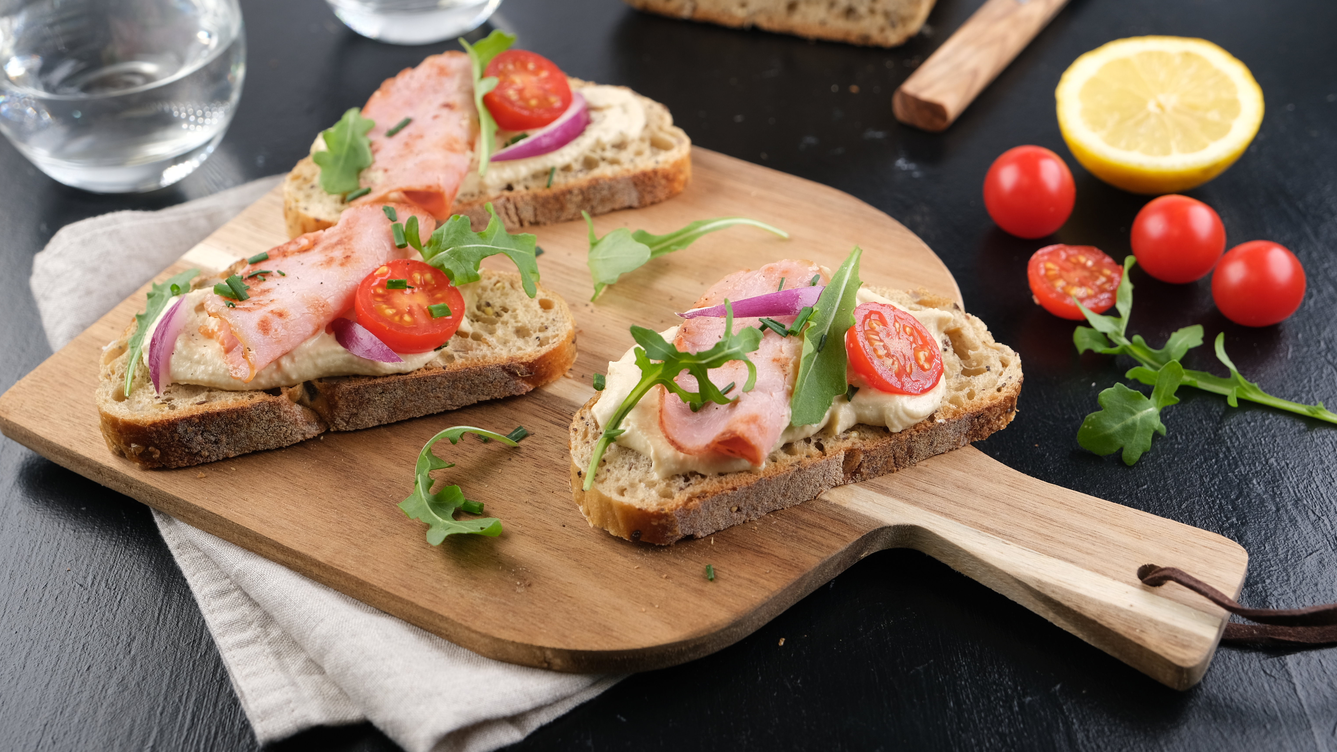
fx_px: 1702
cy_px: 338
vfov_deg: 24.9
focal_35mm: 48
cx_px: 668
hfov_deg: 42.9
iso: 160
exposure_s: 1/110
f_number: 4
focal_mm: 30.2
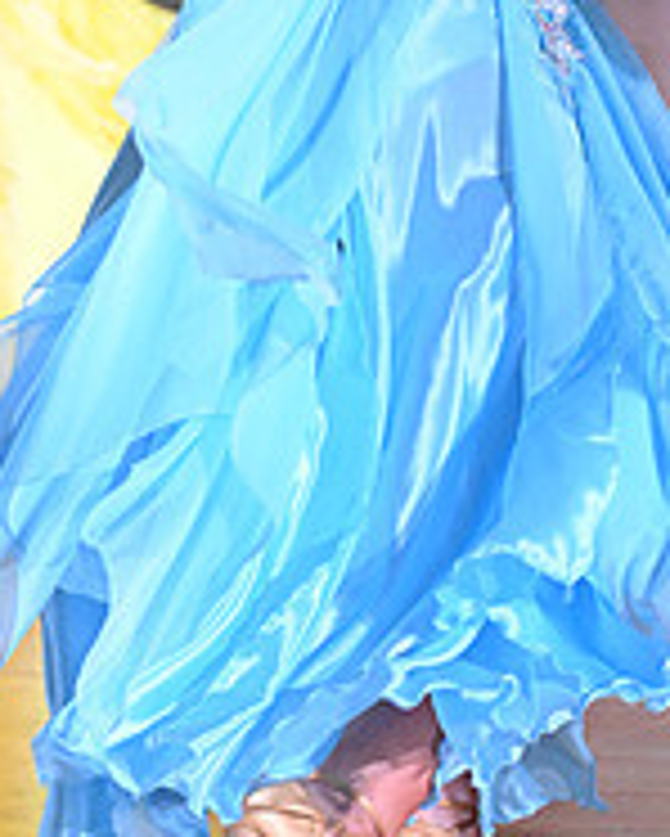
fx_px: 9436
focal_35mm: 381
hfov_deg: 4.1
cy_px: -297
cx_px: 605
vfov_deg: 5.0
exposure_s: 1/400
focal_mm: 130
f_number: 5
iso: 5000
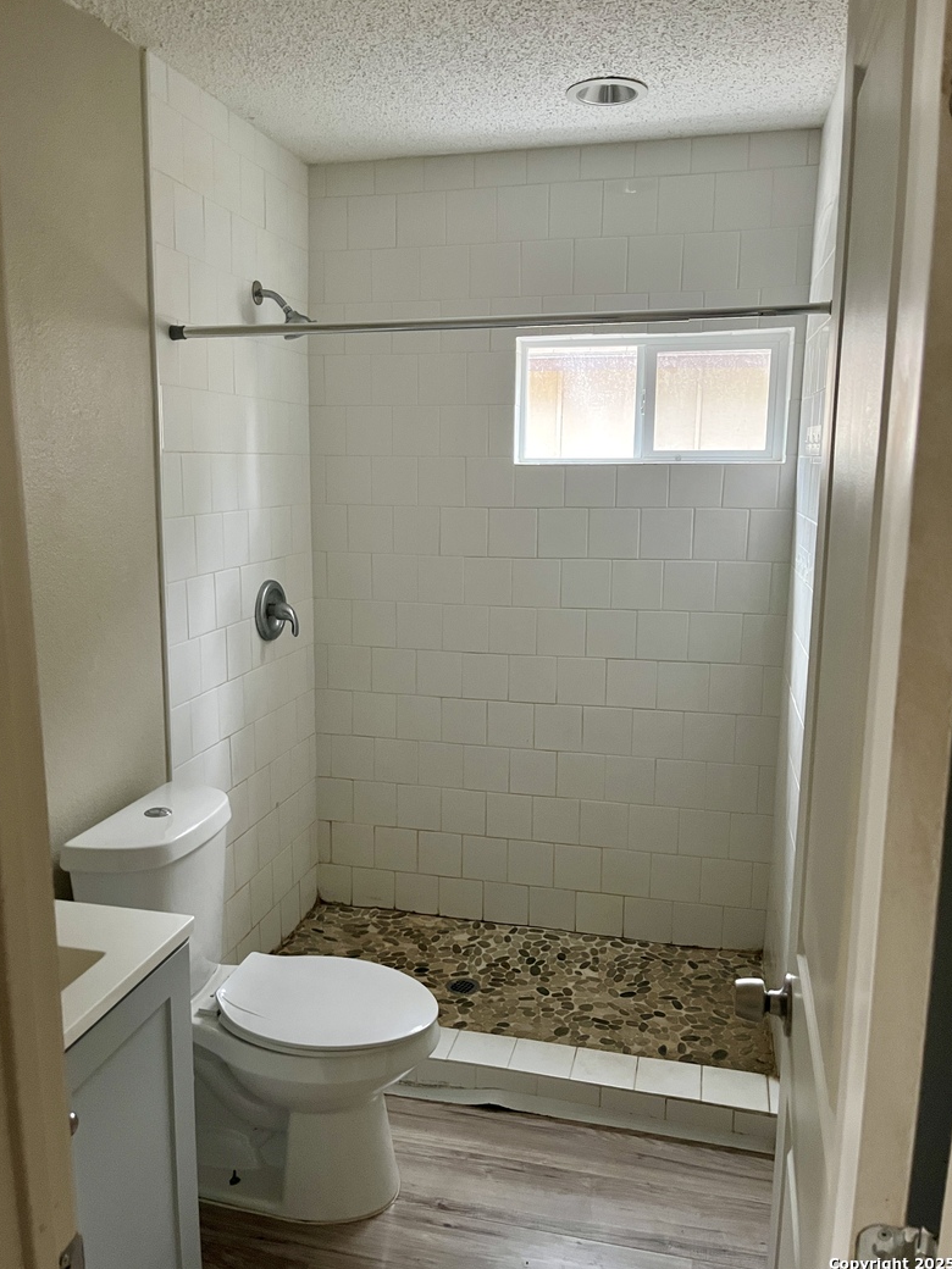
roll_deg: -1.1
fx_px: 990
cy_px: 634
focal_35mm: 27
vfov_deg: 65.3
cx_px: 464
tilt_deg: -10.2
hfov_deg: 51.3
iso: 500
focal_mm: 5.1
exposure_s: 1/40
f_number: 1.6
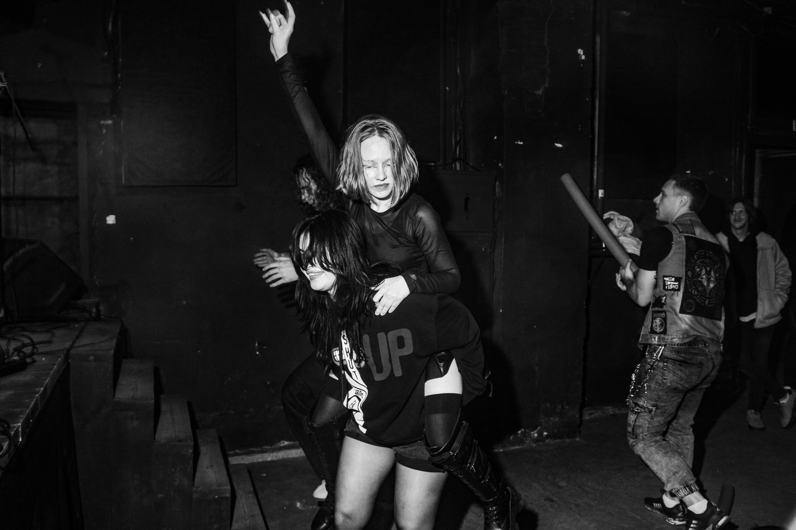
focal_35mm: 28
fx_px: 619
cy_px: 265
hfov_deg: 65.5
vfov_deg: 46.4
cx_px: 398
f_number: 5
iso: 500
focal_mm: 28
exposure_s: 1/15
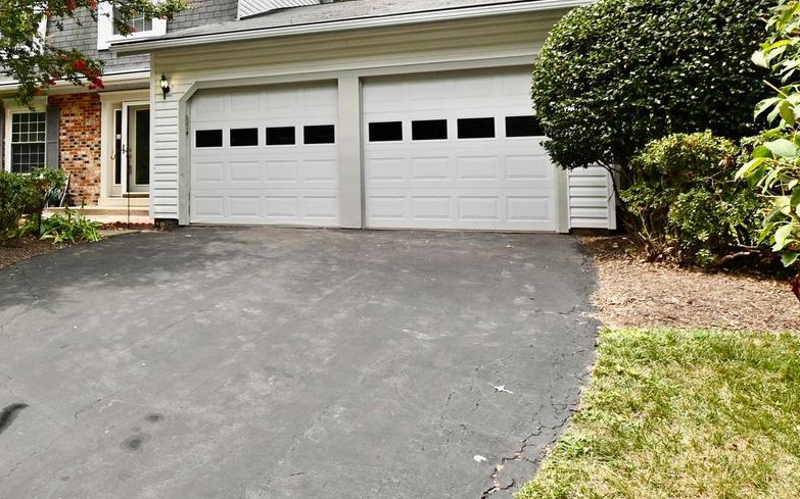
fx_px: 654
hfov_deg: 59.1
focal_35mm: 30
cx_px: 187
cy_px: 118
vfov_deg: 40.5
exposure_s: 1/500
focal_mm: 11
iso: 160
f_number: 7.1
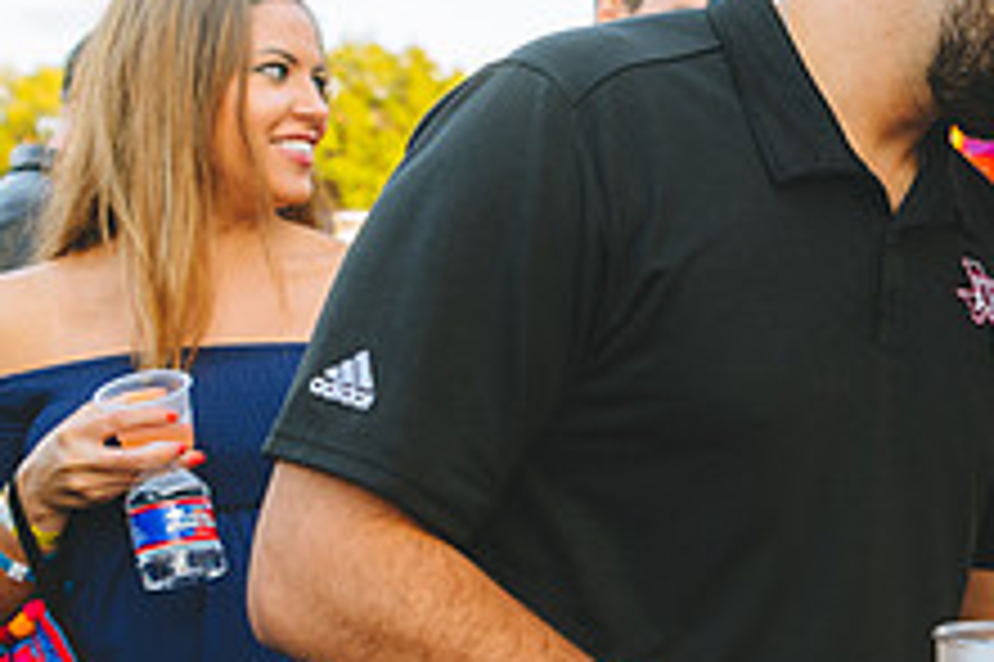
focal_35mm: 63
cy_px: 480
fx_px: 1738
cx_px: 1075
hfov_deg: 29.1
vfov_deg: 21.4
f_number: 3.5
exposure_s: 1/160
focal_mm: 24
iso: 160
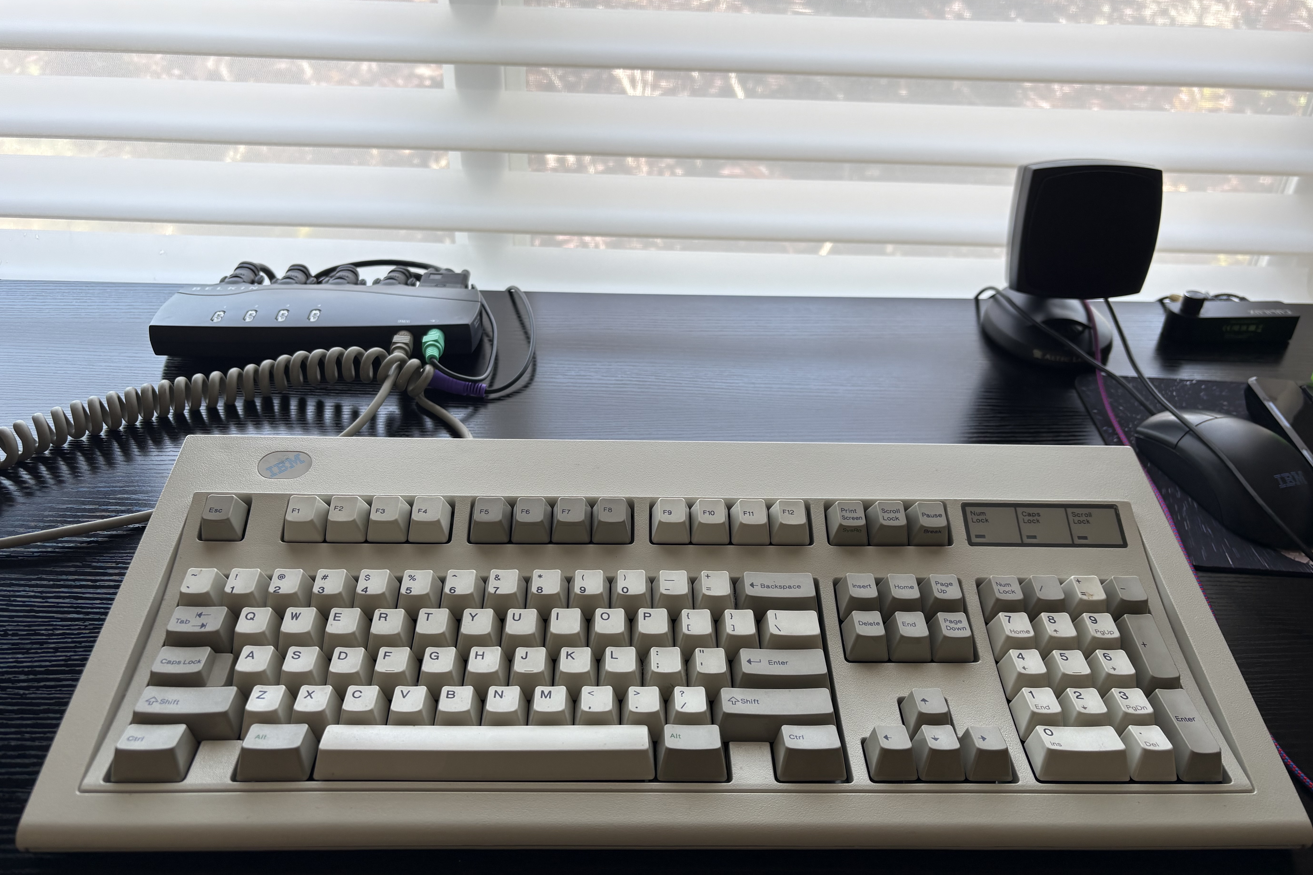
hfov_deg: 65.5
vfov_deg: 46.4
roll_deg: -2.1
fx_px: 1021
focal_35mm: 28
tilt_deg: -33.5
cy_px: 419
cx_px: 653
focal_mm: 5.96
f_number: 1.6
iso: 40
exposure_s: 1/122
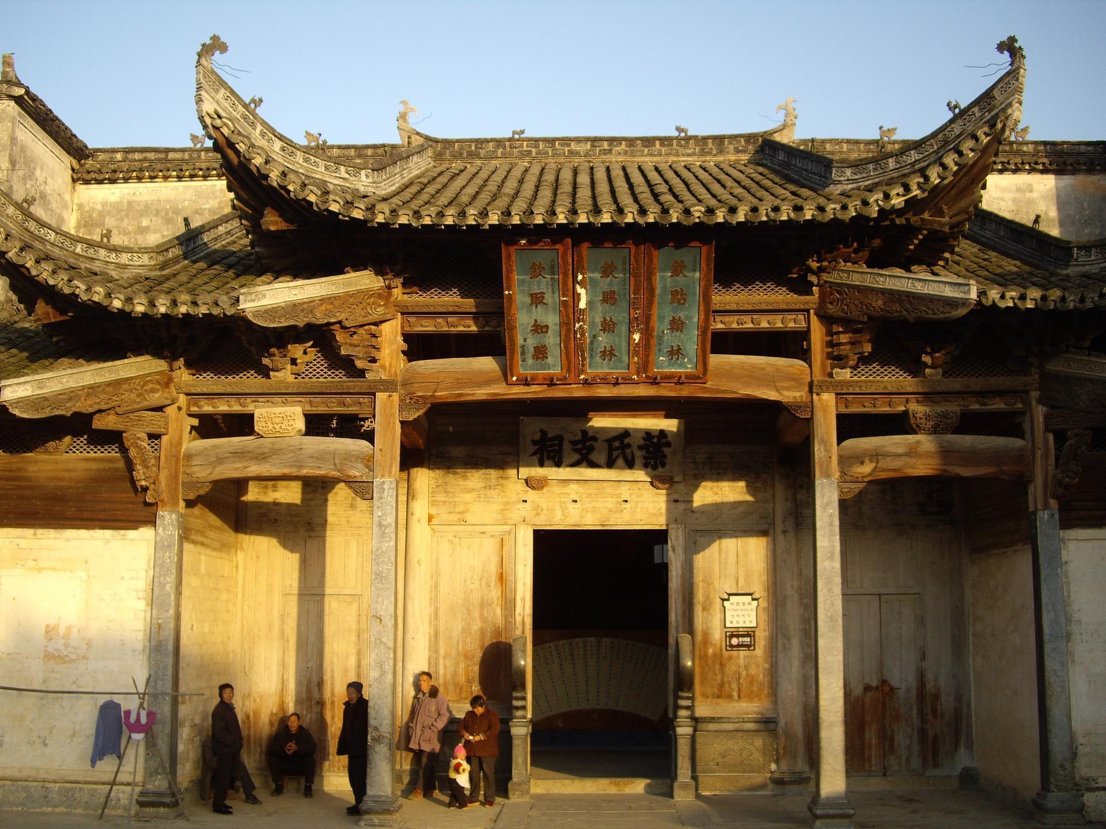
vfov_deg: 37.7
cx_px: 553
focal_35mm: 38
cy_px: 414
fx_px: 1214
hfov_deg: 49.0
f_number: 2.8
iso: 100
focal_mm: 7.9
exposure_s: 1/400
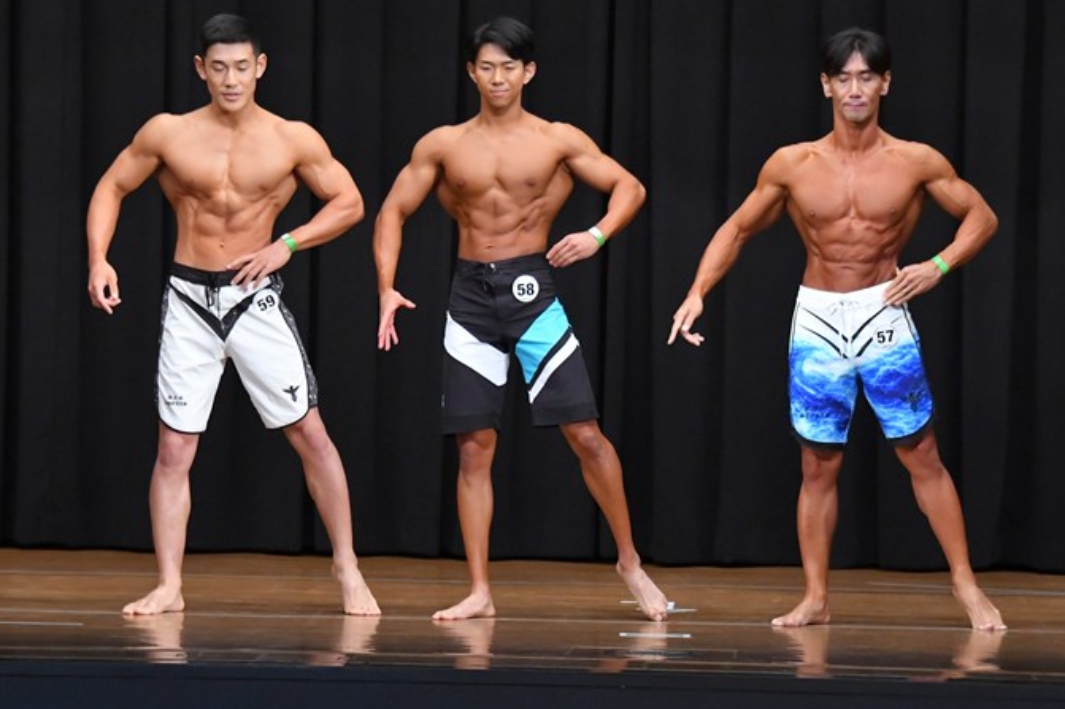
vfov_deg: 6.4
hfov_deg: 9.5
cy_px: 355
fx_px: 6388
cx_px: 521
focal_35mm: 216
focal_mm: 125
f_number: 5.6
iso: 8000
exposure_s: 1/400
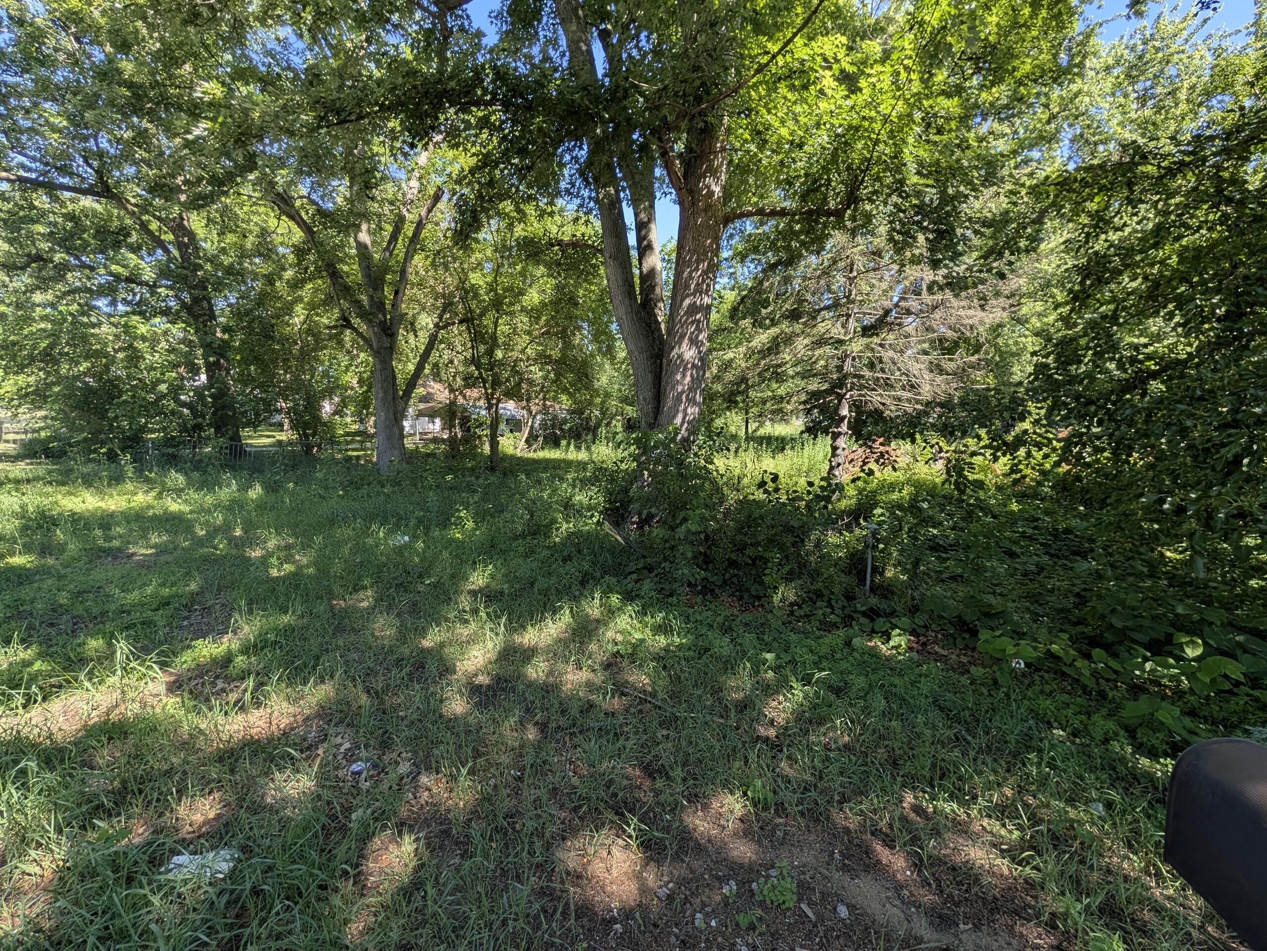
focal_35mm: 12
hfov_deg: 110.5
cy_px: 476
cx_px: 634
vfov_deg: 94.5
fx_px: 439
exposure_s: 1/609
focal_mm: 2.02
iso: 50
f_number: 1.7
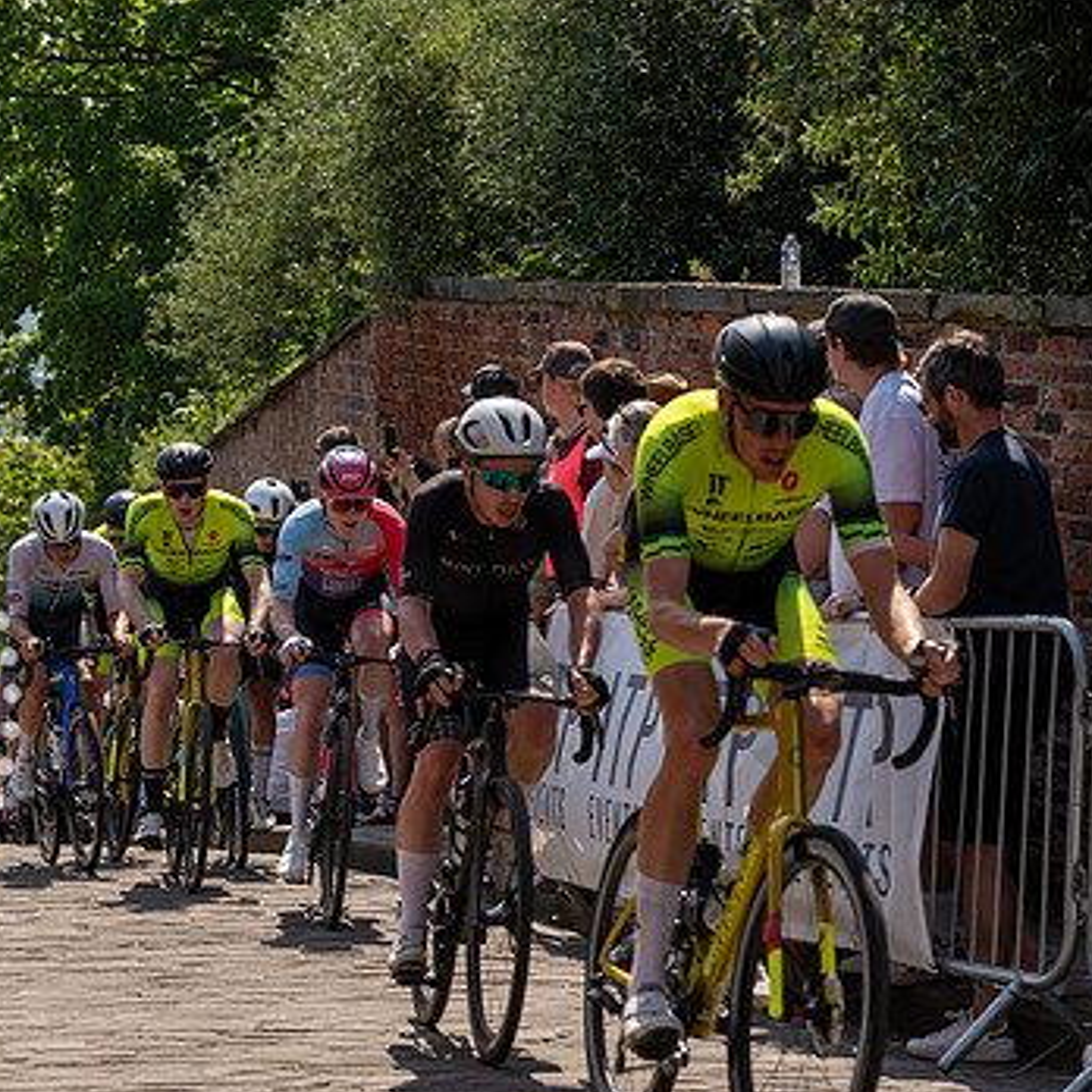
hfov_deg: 14.3
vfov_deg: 14.4
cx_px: 163
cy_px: 429
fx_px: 4319
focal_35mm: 121
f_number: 4
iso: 160
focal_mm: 62
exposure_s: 1/1600
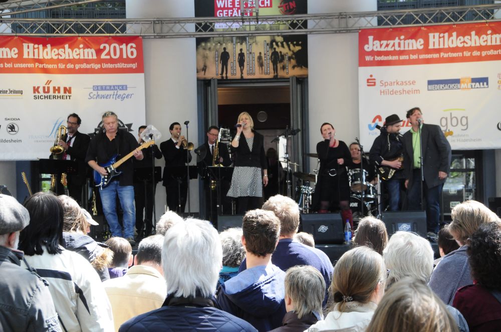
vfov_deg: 18.1
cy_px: 166
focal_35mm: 75
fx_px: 1042
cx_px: 250
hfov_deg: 27.0
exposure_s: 1/200
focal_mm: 50
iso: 1000
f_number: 7.1
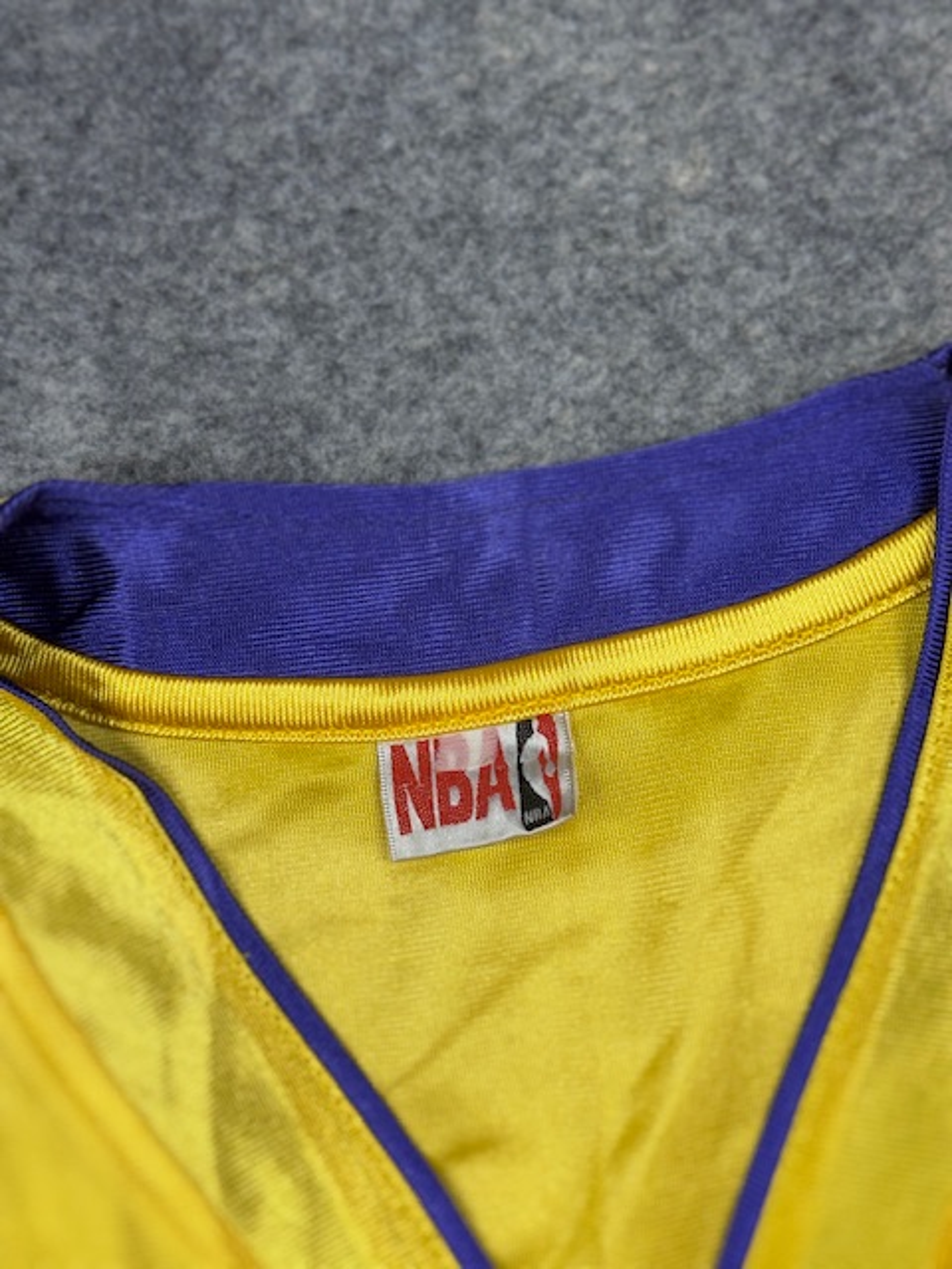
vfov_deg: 39.7
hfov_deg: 30.3
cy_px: 634
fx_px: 1760
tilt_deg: -55.4
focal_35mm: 48
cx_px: 476
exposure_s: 1/352
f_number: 1.78
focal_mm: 6.76
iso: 64
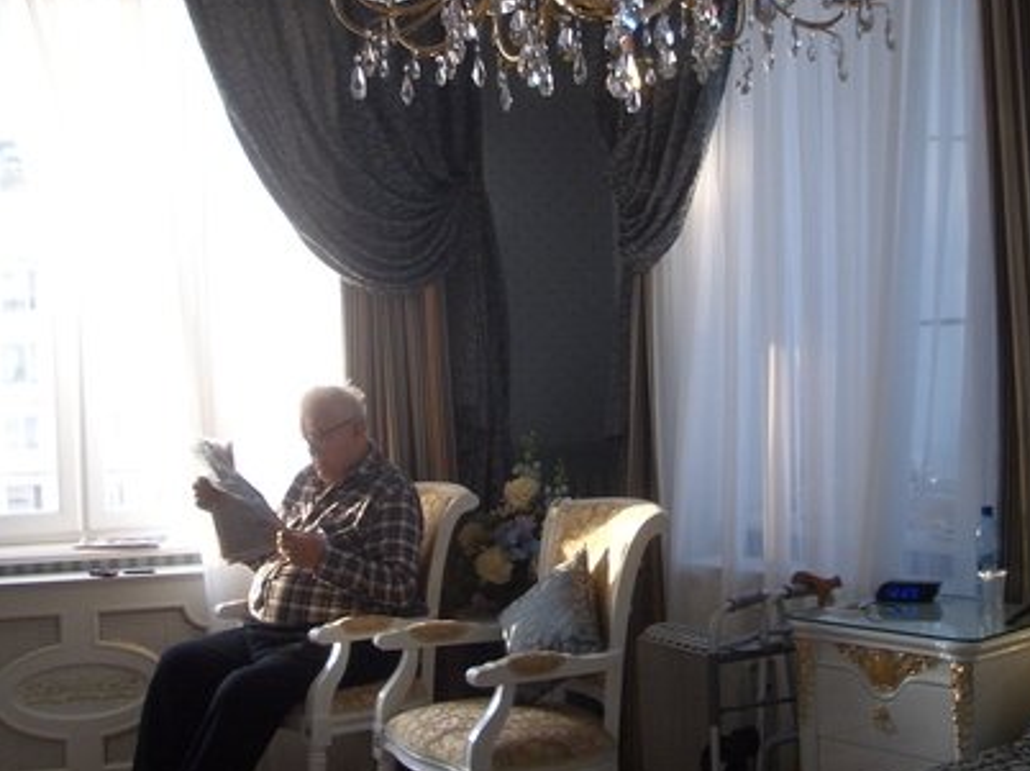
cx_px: 546
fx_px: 1606
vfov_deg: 26.7
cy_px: 193
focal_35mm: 54
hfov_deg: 35.6
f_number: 2.6
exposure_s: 1/100
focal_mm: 5.8
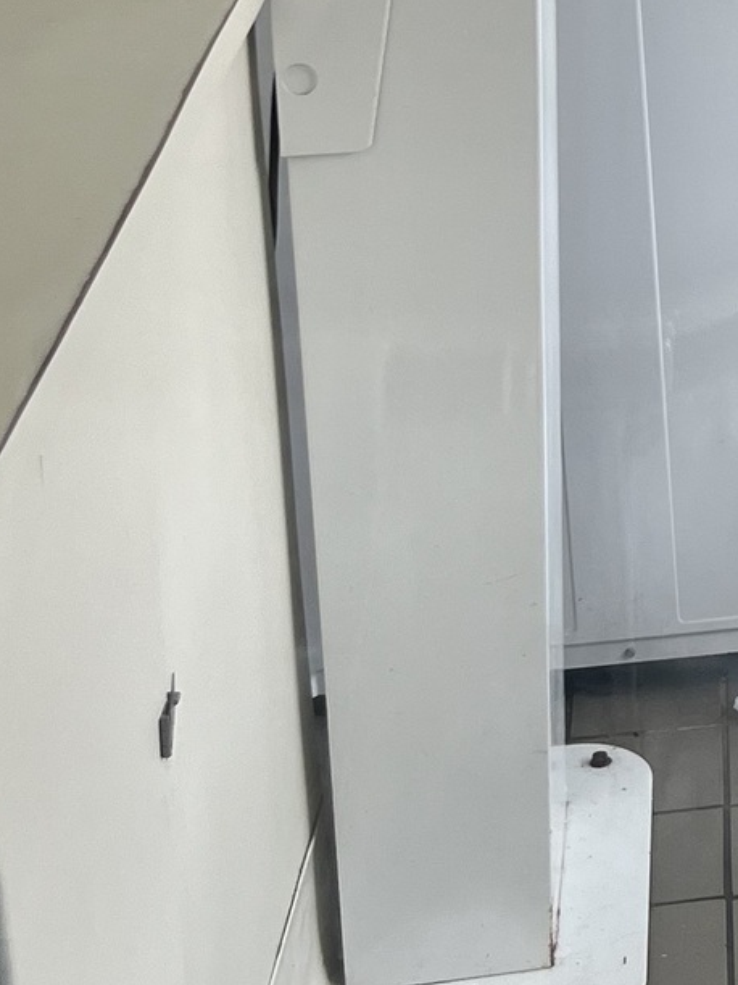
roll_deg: -0.6
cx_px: 1347
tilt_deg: -13.5
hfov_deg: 13.5
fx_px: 2787
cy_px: -187
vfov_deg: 19.0
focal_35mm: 98
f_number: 1.6
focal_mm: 5.1
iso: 50
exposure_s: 1/508
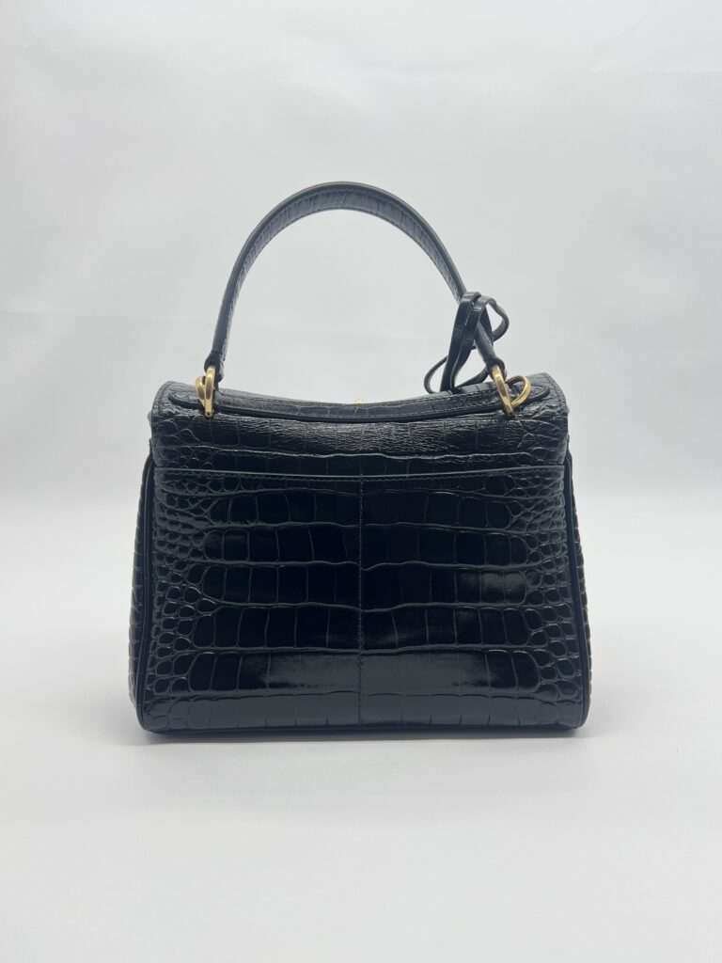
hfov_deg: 53.1
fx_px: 723
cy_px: 482
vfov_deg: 67.3
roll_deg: +1.1
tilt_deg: -9.5
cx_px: 361
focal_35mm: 26
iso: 32
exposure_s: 1/109
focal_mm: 5.7
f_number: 1.5
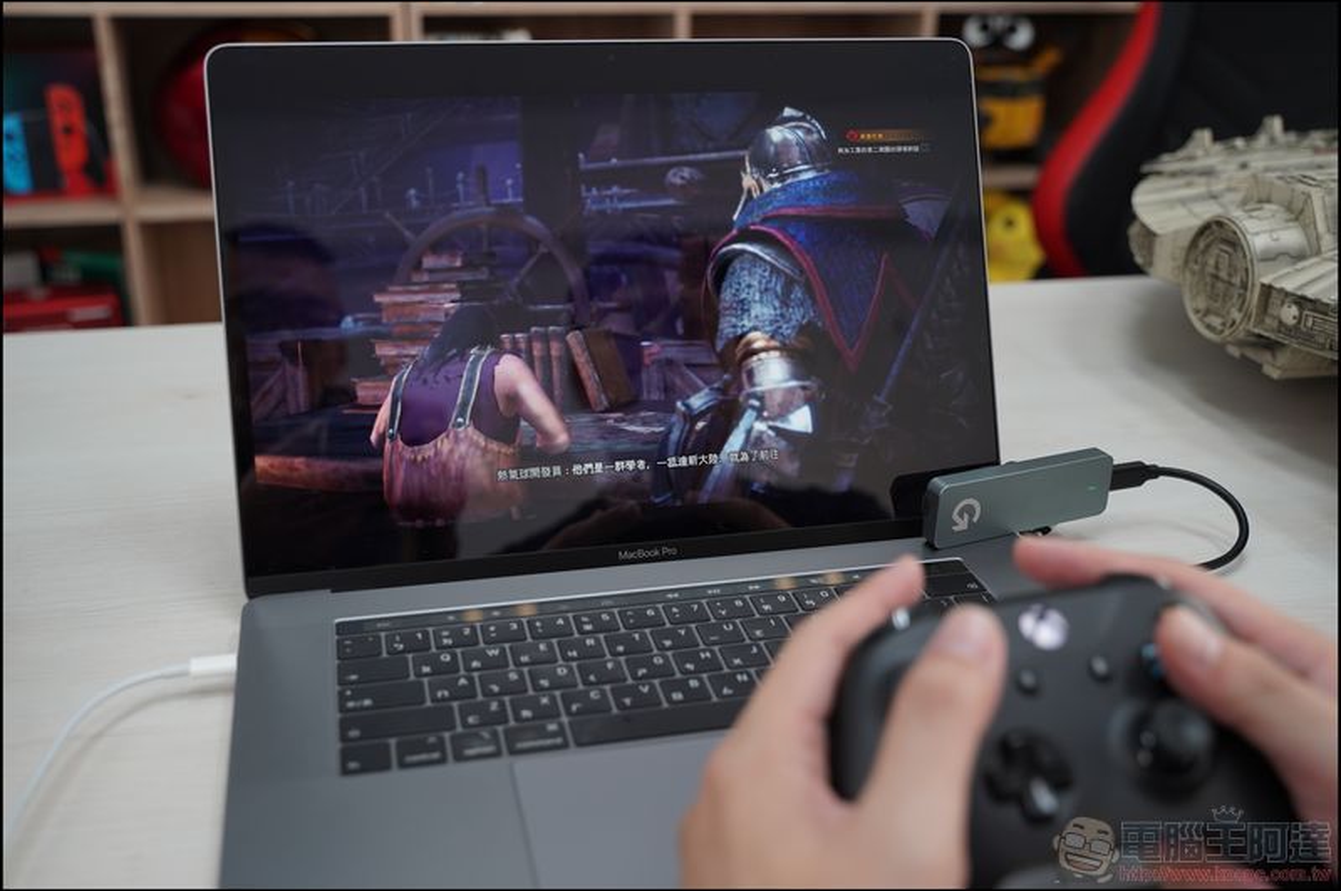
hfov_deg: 53.2
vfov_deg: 36.8
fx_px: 1340
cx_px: 670
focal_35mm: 36
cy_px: 446
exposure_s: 1/100
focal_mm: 36
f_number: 4
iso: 400
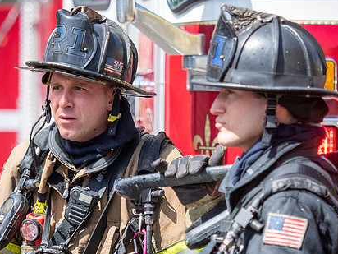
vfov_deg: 4.6
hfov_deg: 6.2
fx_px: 3134
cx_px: 127
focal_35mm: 321
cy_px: 146
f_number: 2.8
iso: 1000
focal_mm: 125
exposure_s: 1/8000
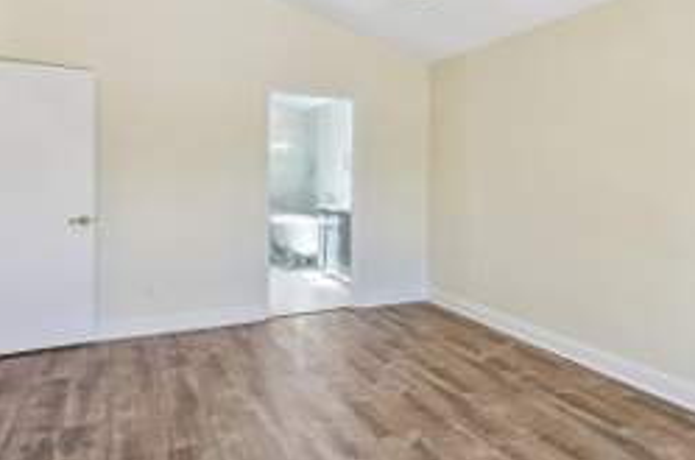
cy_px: 169
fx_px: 520
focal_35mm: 27
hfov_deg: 66.2
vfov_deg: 47.3
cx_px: 444
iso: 180
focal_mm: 14
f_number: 8
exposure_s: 1/15
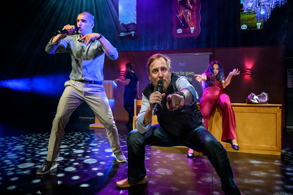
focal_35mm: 30
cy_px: 98
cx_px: 146
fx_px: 244
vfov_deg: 43.6
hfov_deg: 61.9
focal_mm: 30
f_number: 4
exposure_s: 1/400
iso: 6400
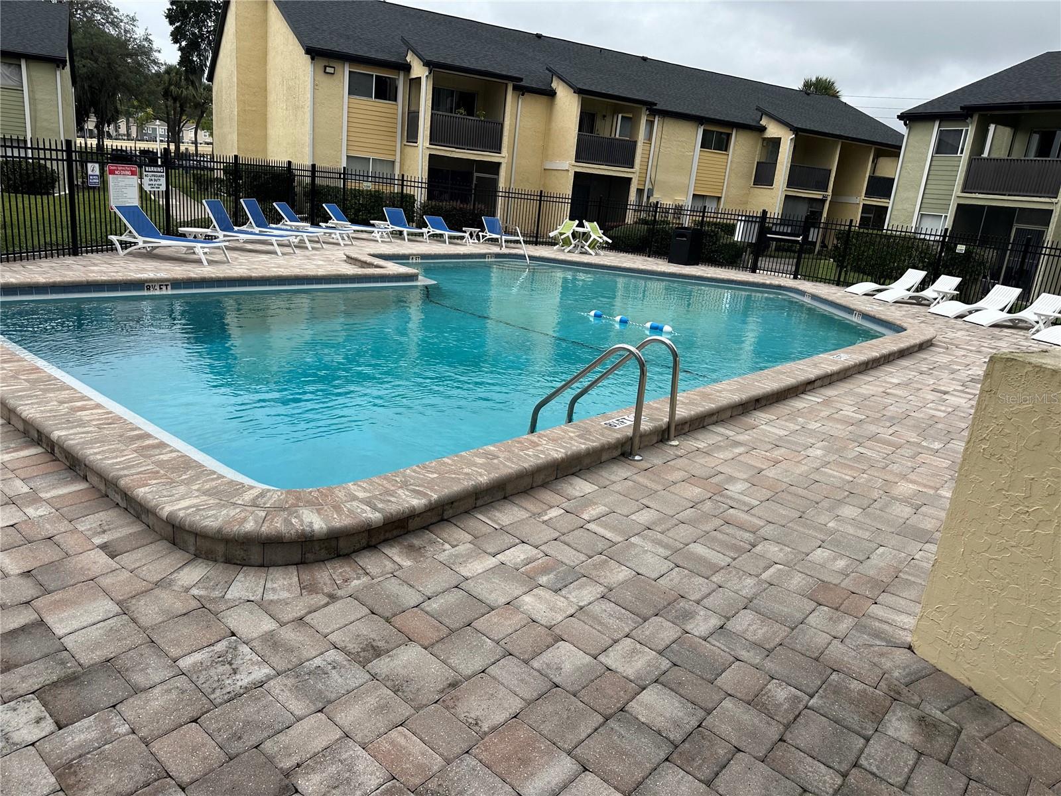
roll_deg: -6.0
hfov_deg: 71.6
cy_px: 398
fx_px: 736
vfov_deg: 56.8
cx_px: 530
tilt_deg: -16.3
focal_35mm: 24
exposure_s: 1/3058
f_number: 1.78
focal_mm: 6.86
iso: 80
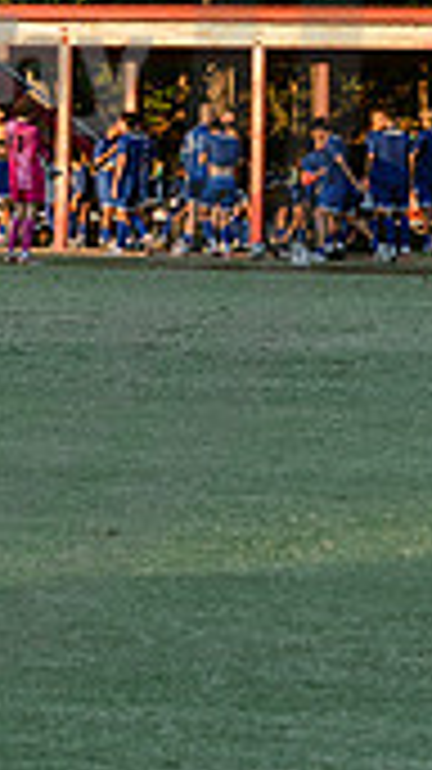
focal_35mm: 320
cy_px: 7
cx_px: -436
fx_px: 6526
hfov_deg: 3.8
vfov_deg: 6.7
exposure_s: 1/500
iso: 640
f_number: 5.6
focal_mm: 90
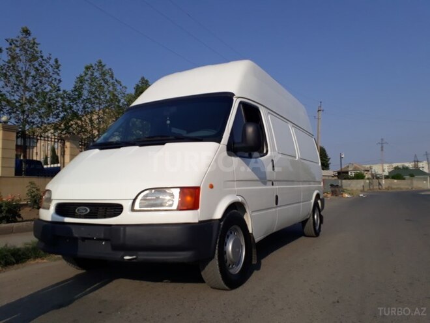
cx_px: 215
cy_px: 162
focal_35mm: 27
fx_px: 335
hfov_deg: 65.3
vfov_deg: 51.4
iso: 40
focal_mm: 3.6
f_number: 1.9
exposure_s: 1/2717
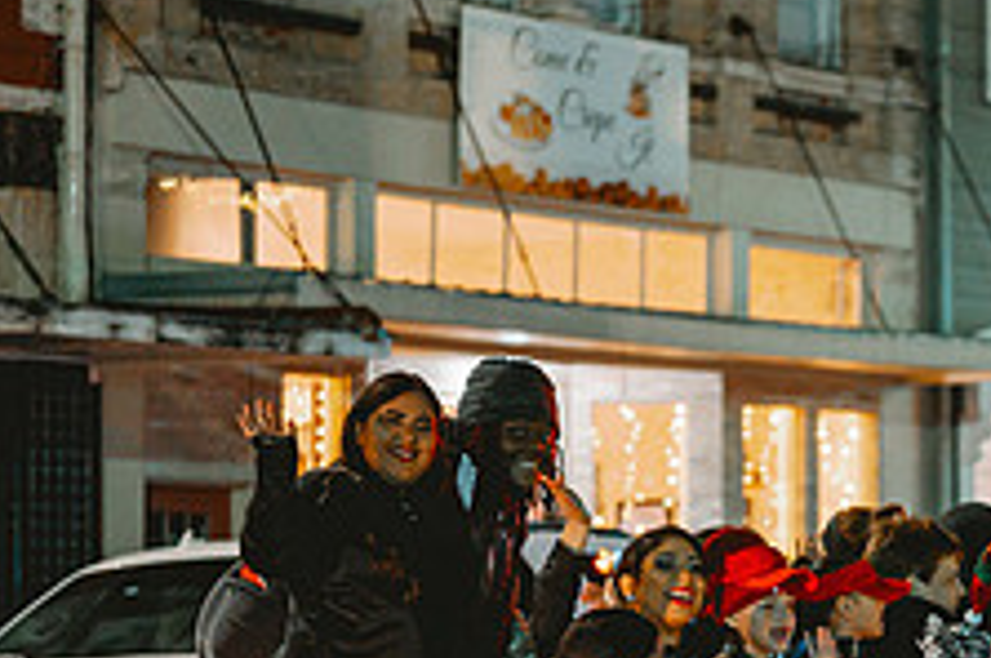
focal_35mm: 130
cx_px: 1035
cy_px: 574
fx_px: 3573
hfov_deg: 15.4
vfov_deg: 10.5
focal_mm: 50
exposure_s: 1/200
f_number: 1.8
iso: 2500
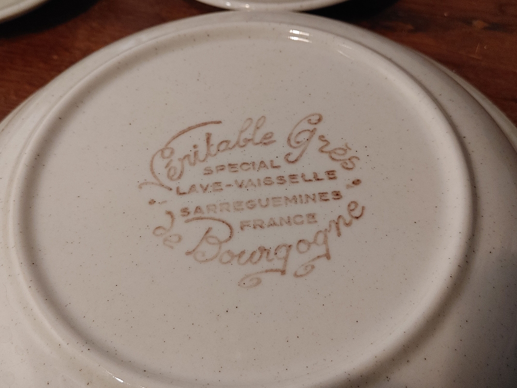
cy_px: 194
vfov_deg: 36.8
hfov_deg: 47.9
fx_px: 582
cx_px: 258
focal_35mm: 39
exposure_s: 1/50
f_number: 1.8
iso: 450
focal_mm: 4.81
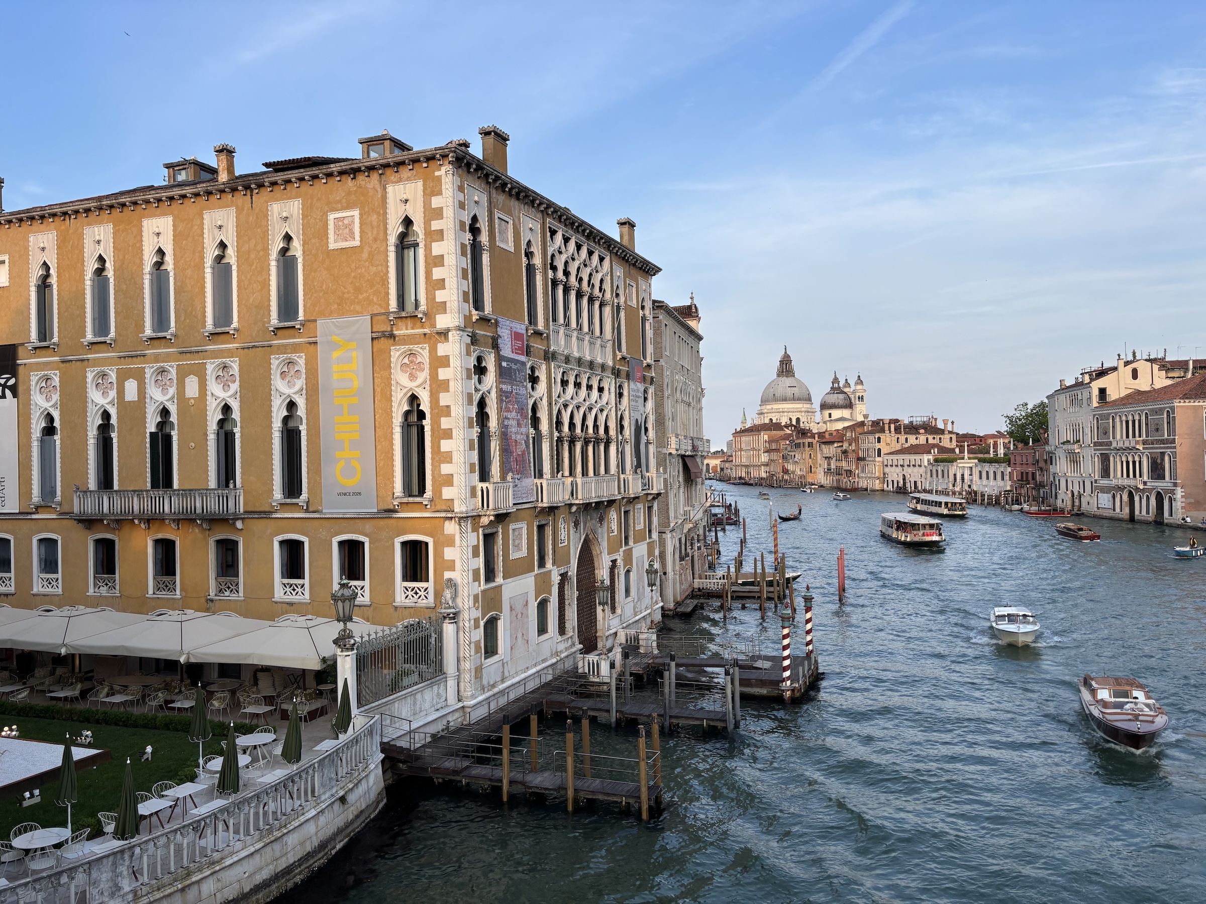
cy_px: 452
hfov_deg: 67.3
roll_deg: +1.4
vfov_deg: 53.1
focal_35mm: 26
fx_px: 906
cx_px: 603
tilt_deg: +0.3
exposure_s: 1/865
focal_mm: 5.96
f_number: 1.6
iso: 50
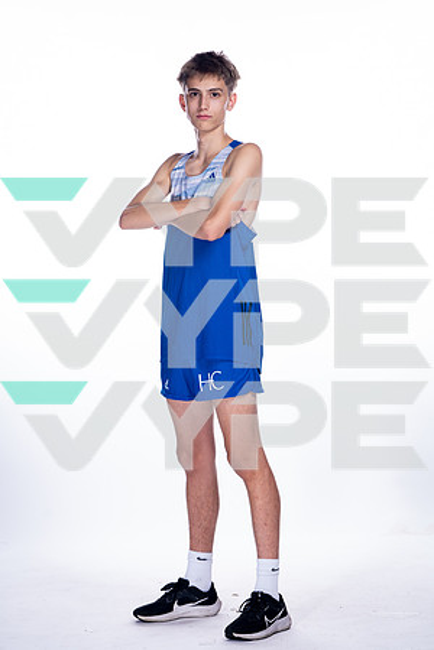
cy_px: 325
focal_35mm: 116
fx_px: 2098
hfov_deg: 11.8
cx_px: 217
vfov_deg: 17.6
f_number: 5.6
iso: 800
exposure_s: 1/250
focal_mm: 116
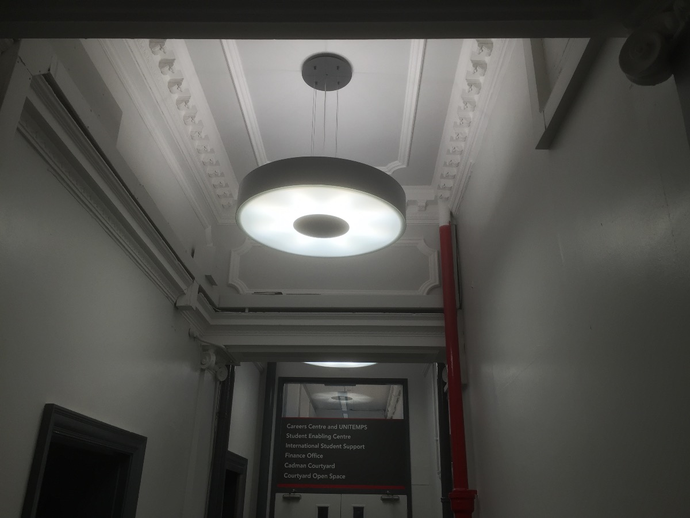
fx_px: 578
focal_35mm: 29
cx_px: 345
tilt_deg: +23.8
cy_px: 259
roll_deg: -1.8
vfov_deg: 48.2
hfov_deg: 61.7
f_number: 2.2
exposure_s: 1/100
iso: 50
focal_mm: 4.15
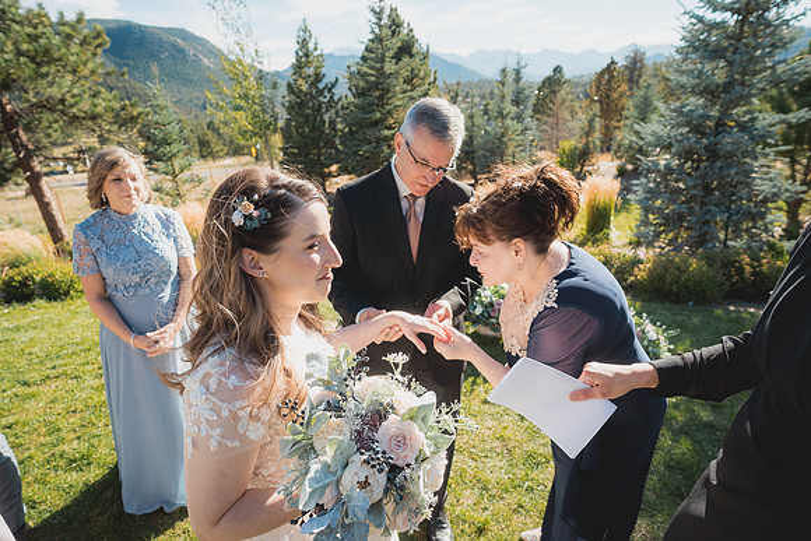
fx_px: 418
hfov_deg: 88.2
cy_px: 270
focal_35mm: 19
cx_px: 406
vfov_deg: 65.8
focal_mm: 18
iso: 200
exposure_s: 1/1000
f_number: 3.2
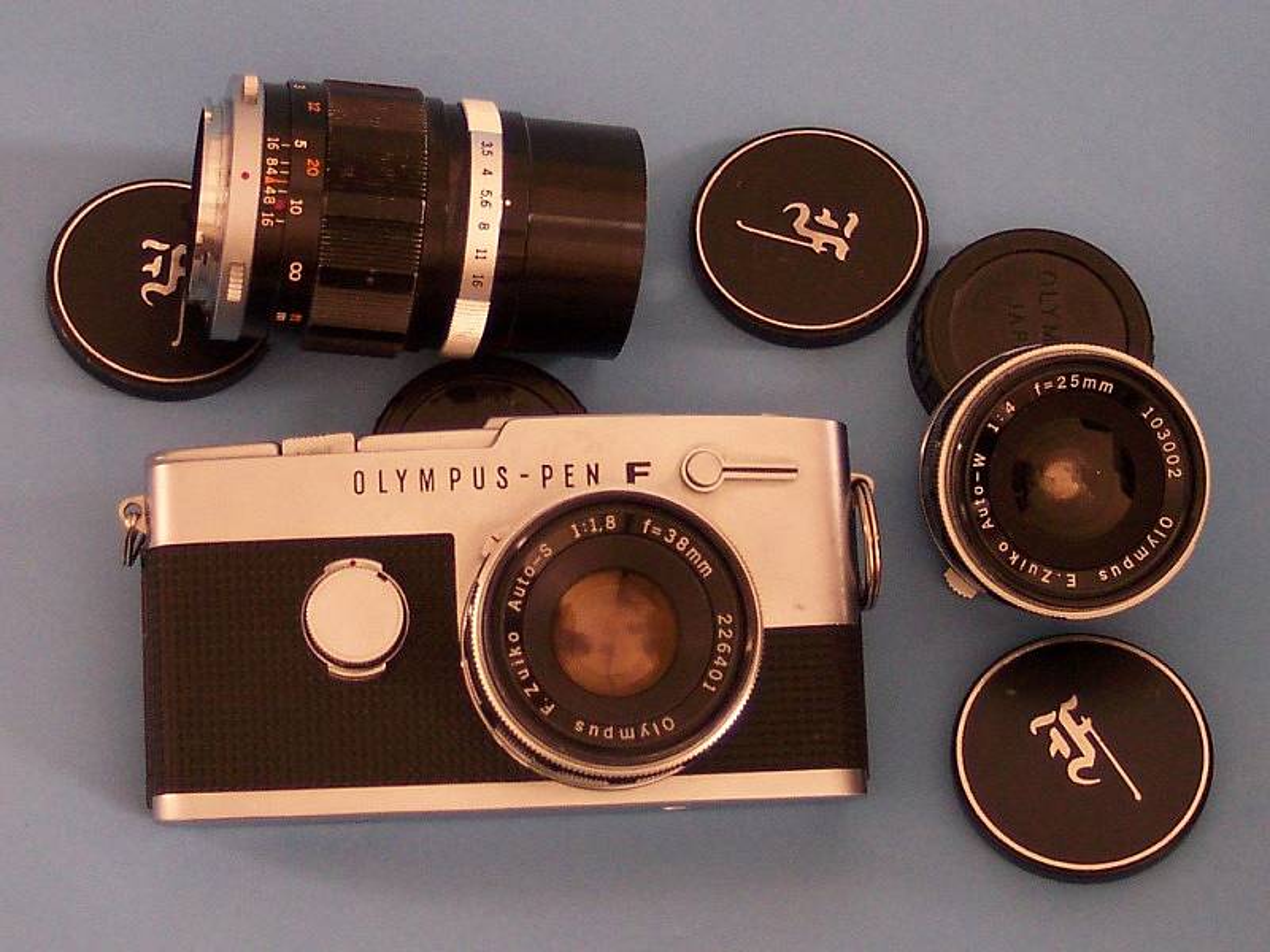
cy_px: 476
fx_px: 1394
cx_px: 635
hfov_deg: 49.0
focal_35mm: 38
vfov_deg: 37.7
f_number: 2.8
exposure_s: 1/3
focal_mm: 8
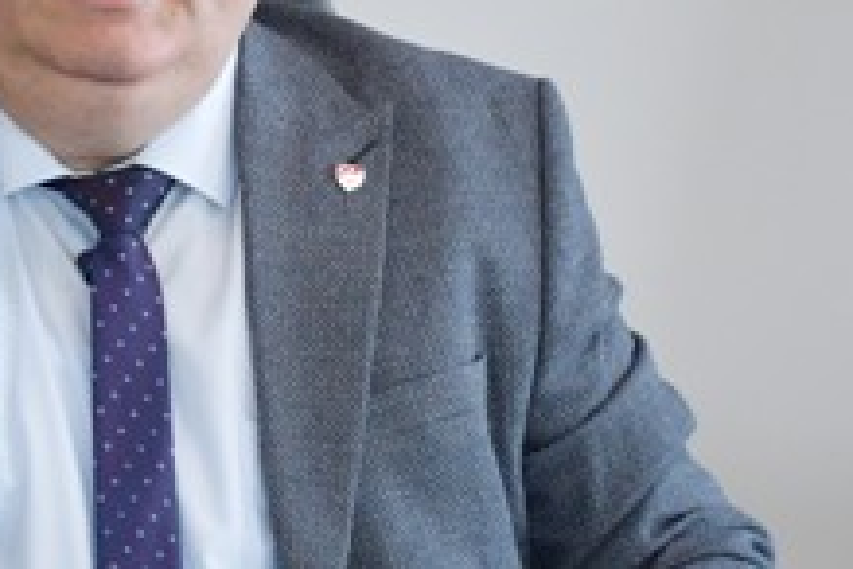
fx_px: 5402
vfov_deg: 6.0
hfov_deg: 9.0
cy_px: 286
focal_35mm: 228
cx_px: 238
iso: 2800
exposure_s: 1/125
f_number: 4.8
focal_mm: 52
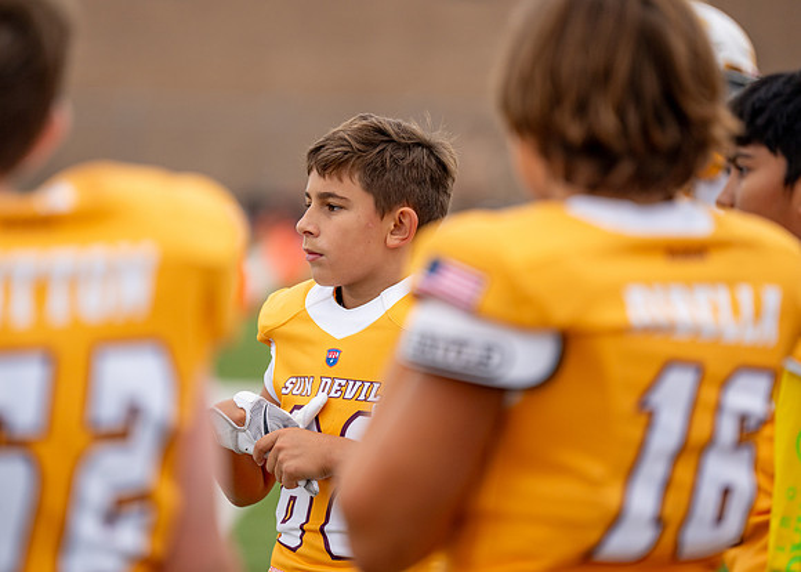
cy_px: 253
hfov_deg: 8.4
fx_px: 5433
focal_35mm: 239
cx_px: 366
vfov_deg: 6.0
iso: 320
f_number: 2.8
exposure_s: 1/2000
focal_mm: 200
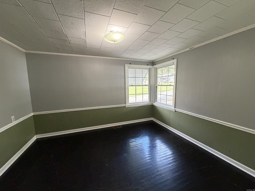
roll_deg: +0.9
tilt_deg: -7.1
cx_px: 128
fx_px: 103
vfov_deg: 85.7
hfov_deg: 102.1
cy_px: 96
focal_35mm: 14
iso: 400
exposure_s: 1/60
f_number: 2.2
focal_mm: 2.22
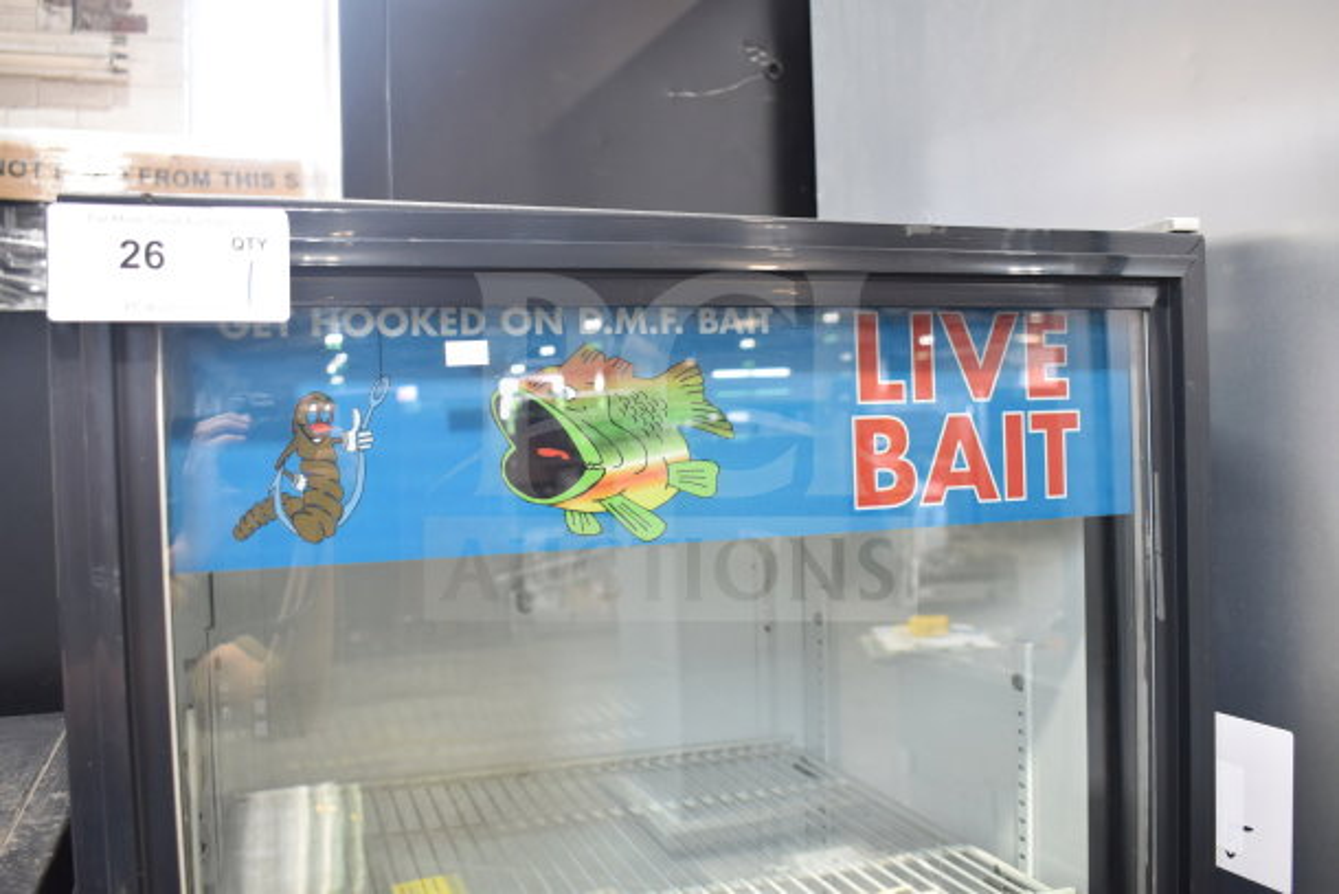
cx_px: 670
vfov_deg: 40.0
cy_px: 447
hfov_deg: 57.2
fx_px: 1228
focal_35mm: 33
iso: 450
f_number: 3.8
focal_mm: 22
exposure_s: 1/30
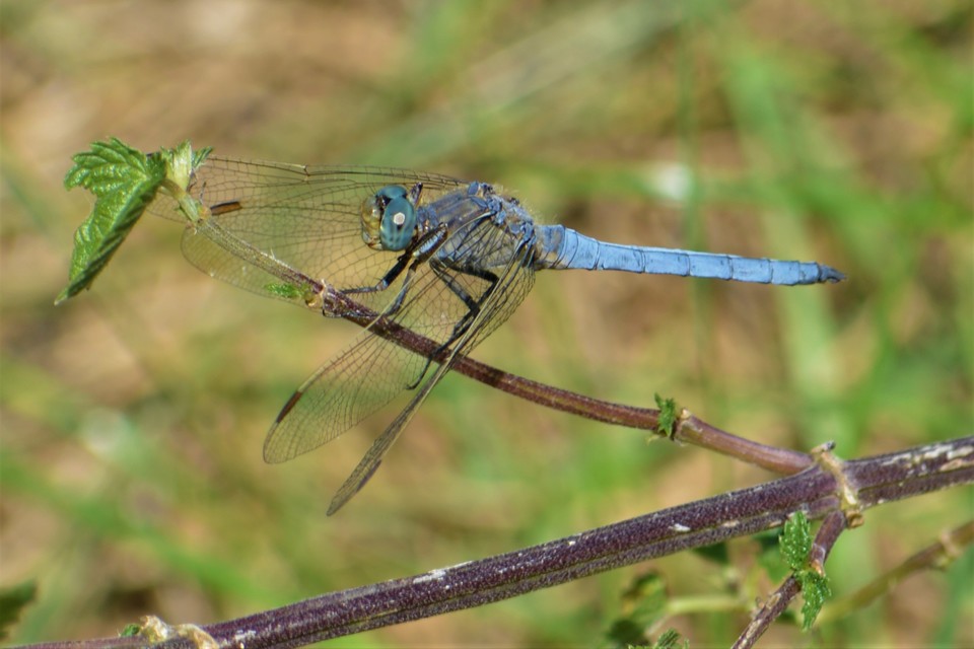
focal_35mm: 450
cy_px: 324
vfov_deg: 3.1
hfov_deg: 4.6
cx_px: 487
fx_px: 12174
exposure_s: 1/160
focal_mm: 300
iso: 100
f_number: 8
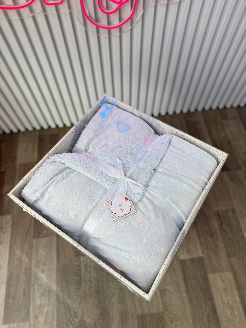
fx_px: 227
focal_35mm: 24
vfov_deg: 71.6
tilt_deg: -62.7
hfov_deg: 56.8
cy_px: 164
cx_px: 123
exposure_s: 1/453
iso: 80
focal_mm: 6.76
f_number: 1.78
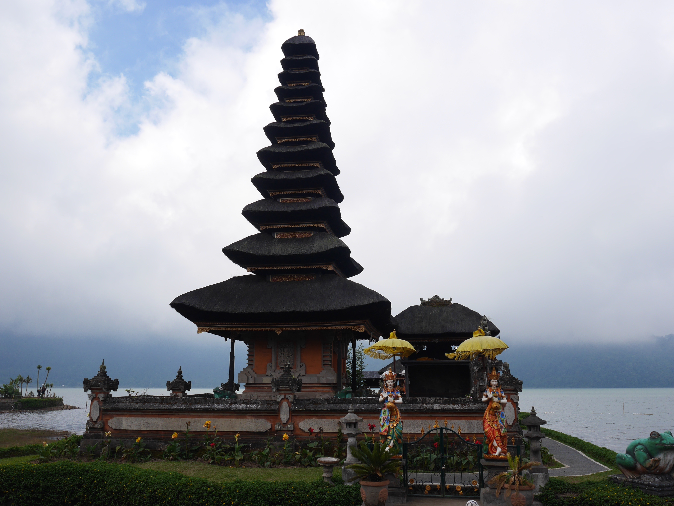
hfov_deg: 56.8
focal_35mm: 32
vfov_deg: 44.2
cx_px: 337
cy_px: 253
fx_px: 623
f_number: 8
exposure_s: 1/500
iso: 200
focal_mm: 16
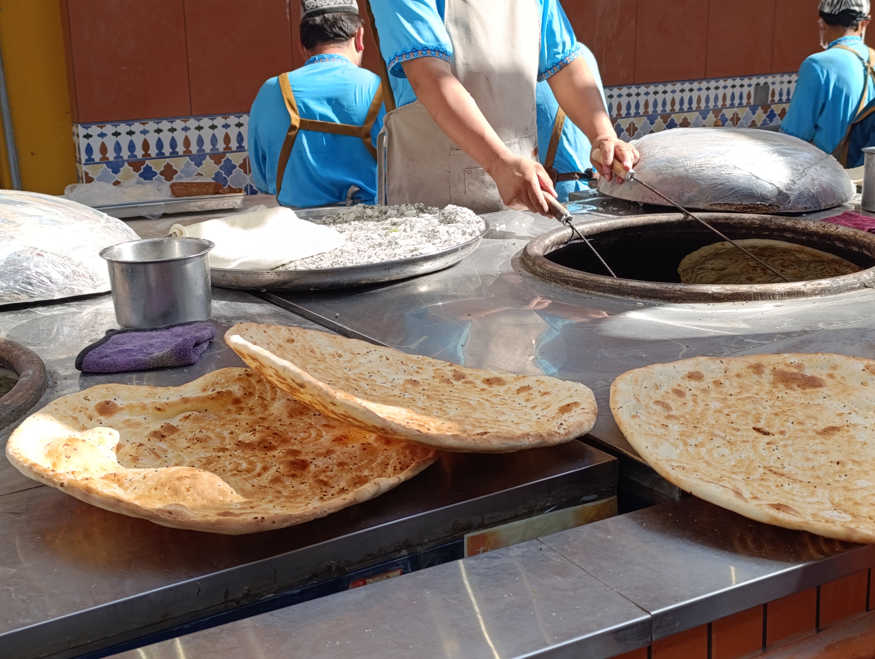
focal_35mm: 46
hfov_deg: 41.2
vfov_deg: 31.6
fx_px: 1164
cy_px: 330
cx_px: 438
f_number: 1.6
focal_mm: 6.14
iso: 50
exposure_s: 1/177
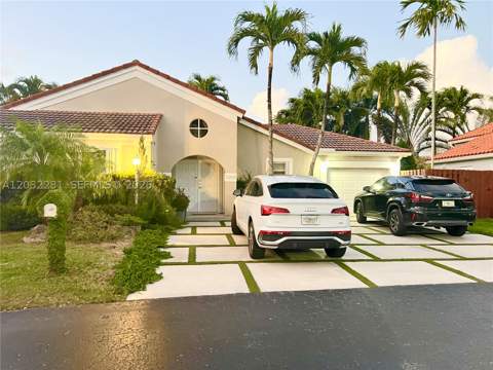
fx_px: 370
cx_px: 246
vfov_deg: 53.1
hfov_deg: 67.3
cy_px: 185
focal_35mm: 26
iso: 640
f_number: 1.5
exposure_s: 1/30
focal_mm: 5.7
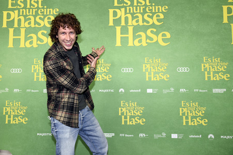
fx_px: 207
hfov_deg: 58.8
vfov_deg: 41.1
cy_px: 78
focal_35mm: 32
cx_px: 116
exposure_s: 1/125
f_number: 6.3
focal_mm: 32
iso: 500
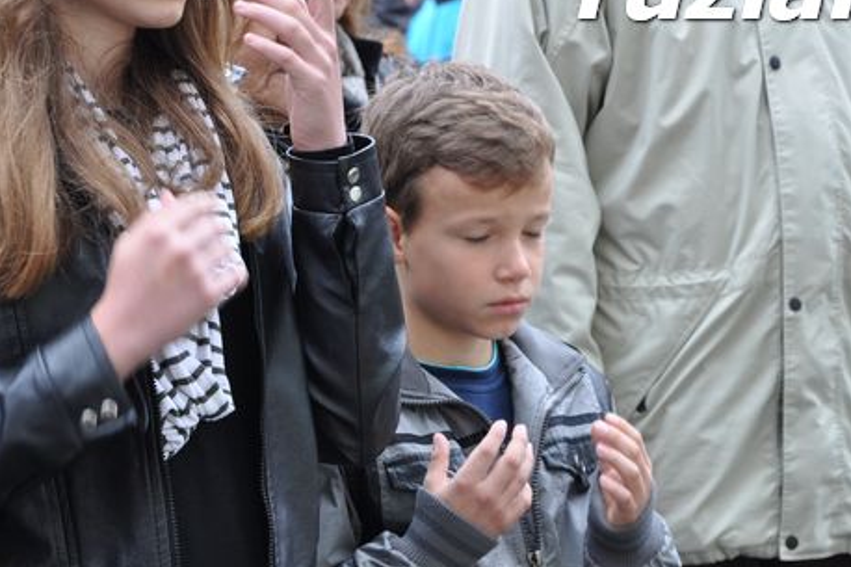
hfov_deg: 14.4
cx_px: 557
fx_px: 3355
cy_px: 360
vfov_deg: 9.6
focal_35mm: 142
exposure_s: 1/125
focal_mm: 62
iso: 400
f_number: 5.6
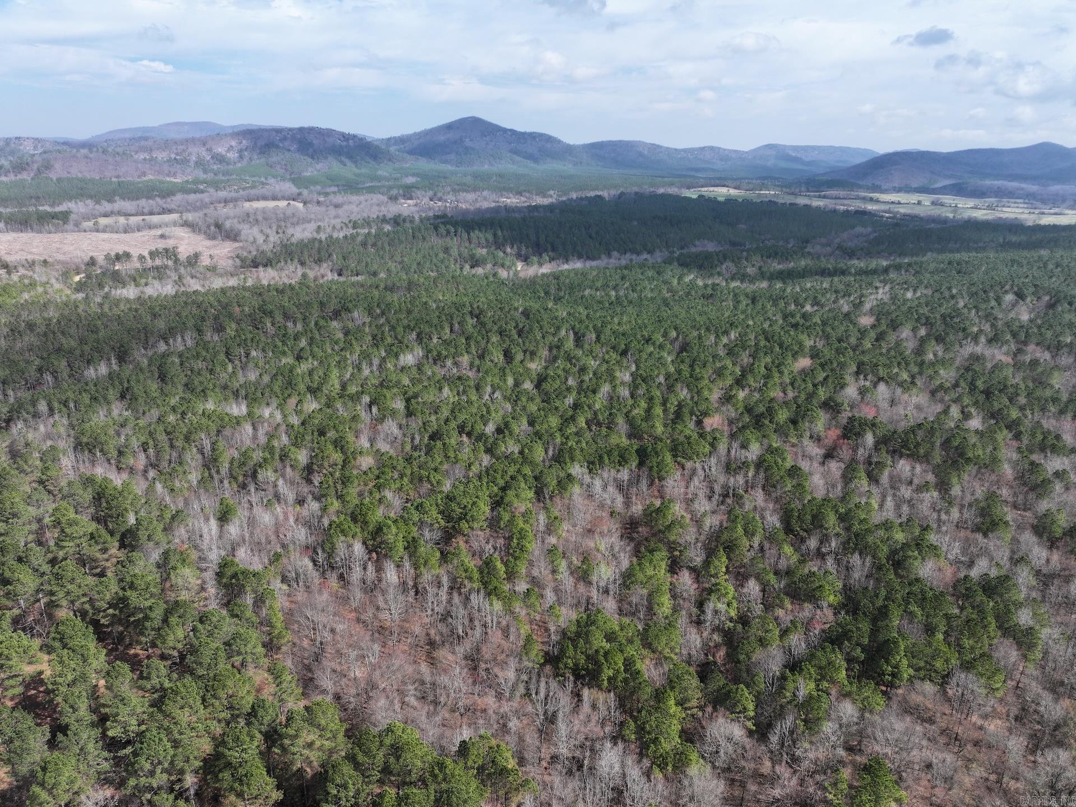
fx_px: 746
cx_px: 538
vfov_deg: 56.8
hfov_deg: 71.6
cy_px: 404
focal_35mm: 24
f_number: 2.8
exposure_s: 1/2000
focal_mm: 12.29
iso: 180
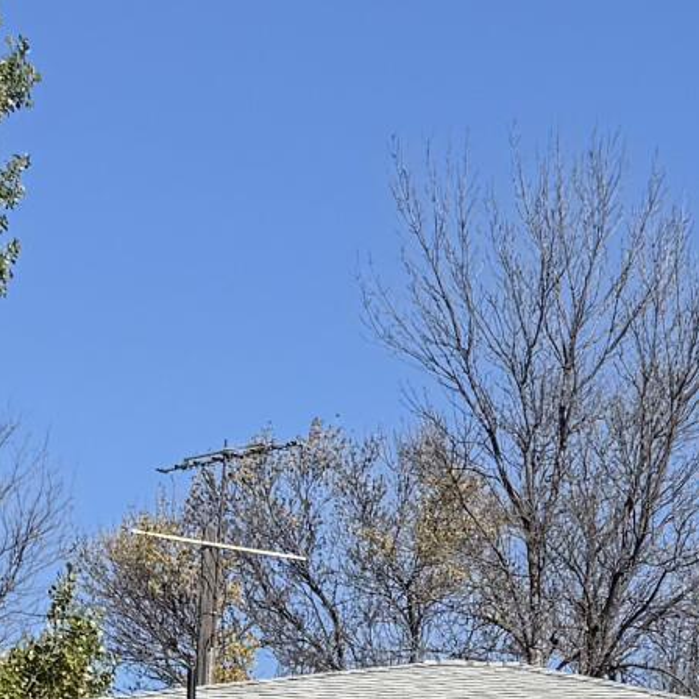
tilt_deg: +1.9
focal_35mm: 142
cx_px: 665
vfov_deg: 11.4
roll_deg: +0.2
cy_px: 1281
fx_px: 3244
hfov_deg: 12.2
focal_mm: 6.76
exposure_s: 1/4673
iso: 80
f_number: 1.78
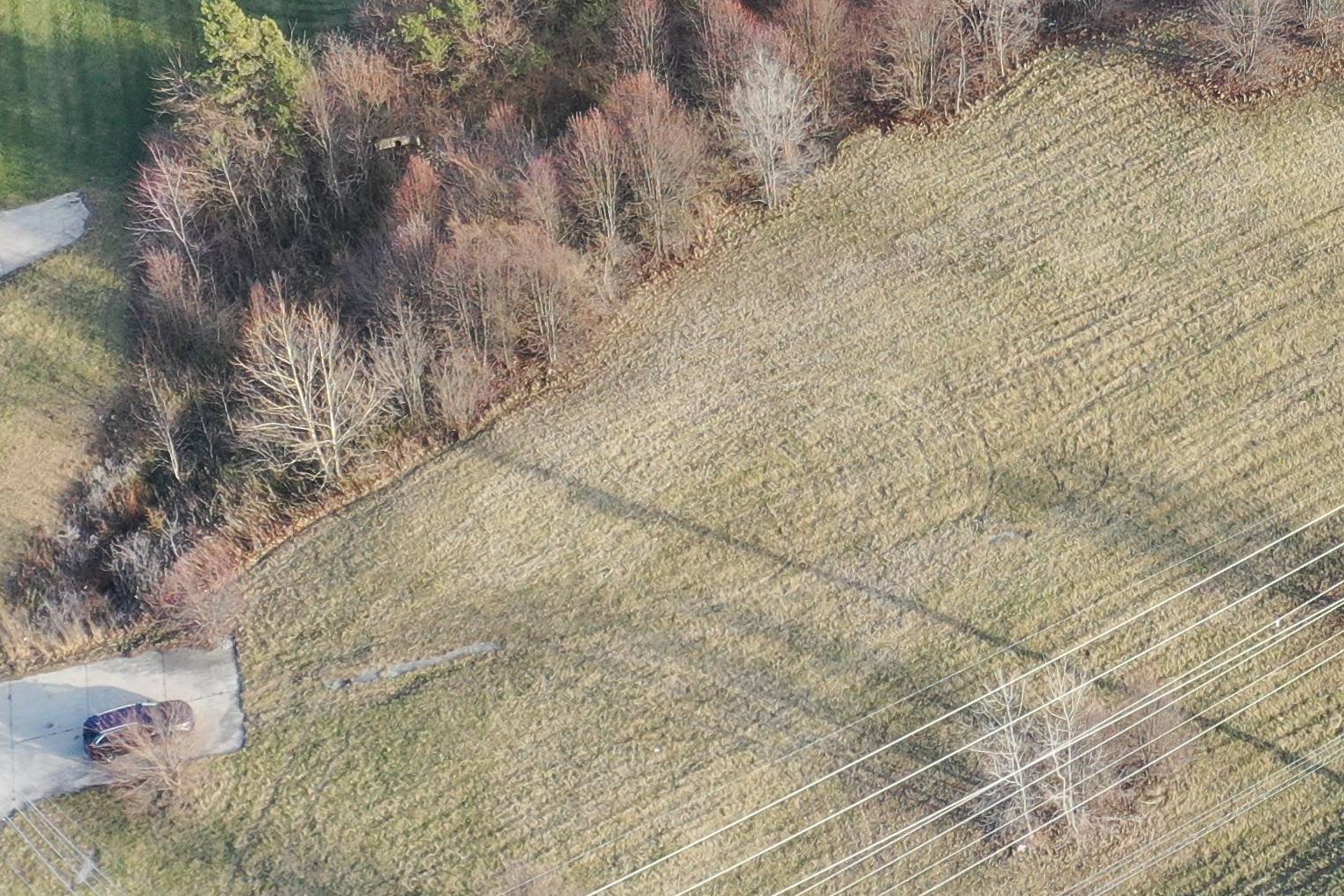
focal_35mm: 100
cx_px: 1433
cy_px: 211
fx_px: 3733
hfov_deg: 19.6
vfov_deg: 13.6
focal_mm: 10.26
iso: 100
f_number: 4
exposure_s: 1/120
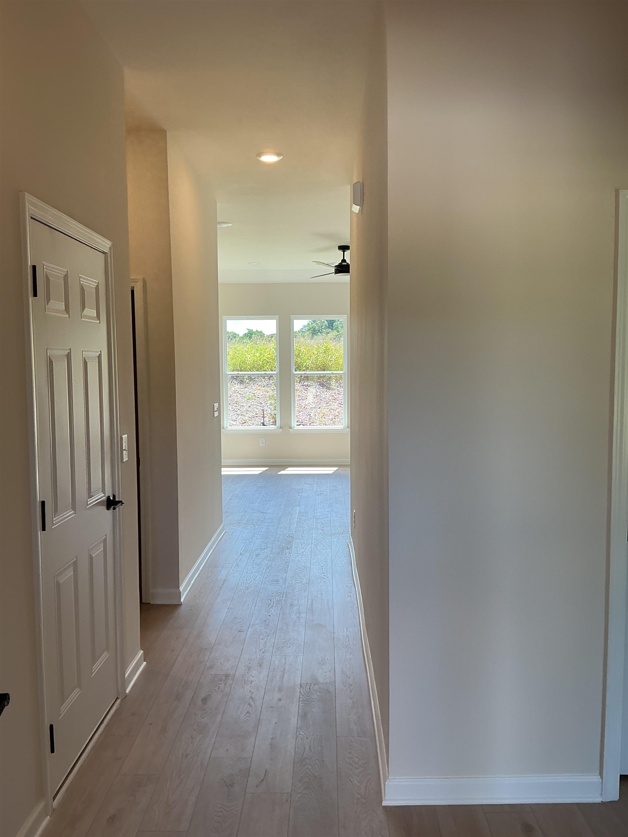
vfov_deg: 61.7
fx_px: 701
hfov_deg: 48.2
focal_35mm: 29
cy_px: 418
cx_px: 314
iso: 25
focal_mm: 3
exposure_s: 1/120
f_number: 1.8
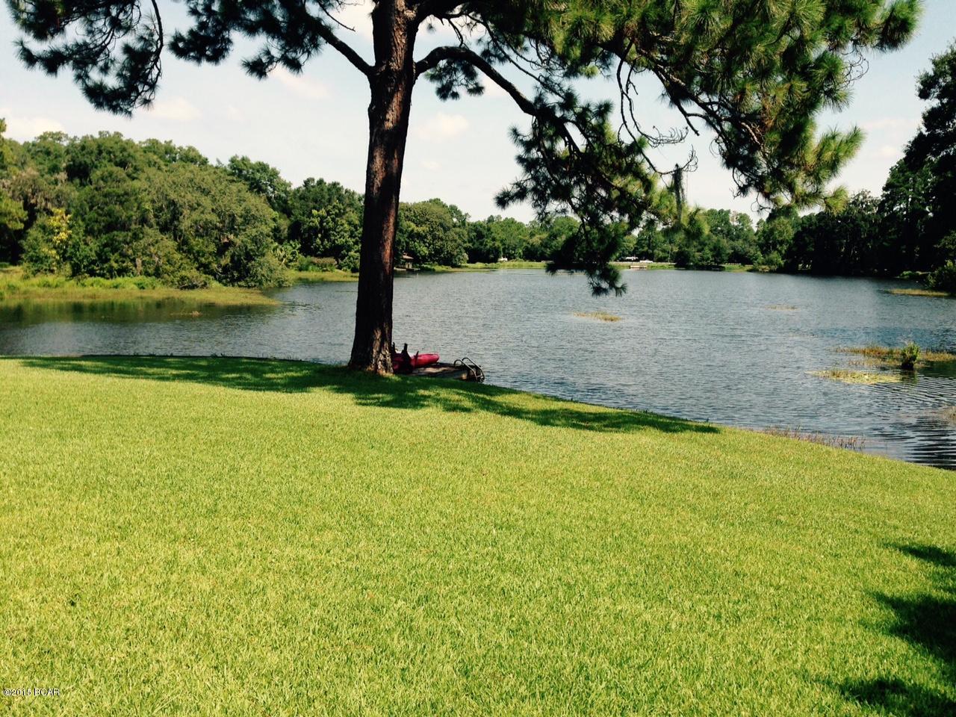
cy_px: 358
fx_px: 911
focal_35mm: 33
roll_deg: -1.0
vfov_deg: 42.9
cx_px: 478
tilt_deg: -6.2
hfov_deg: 55.4
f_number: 2.4
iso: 50
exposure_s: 1/1323
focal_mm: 4.12
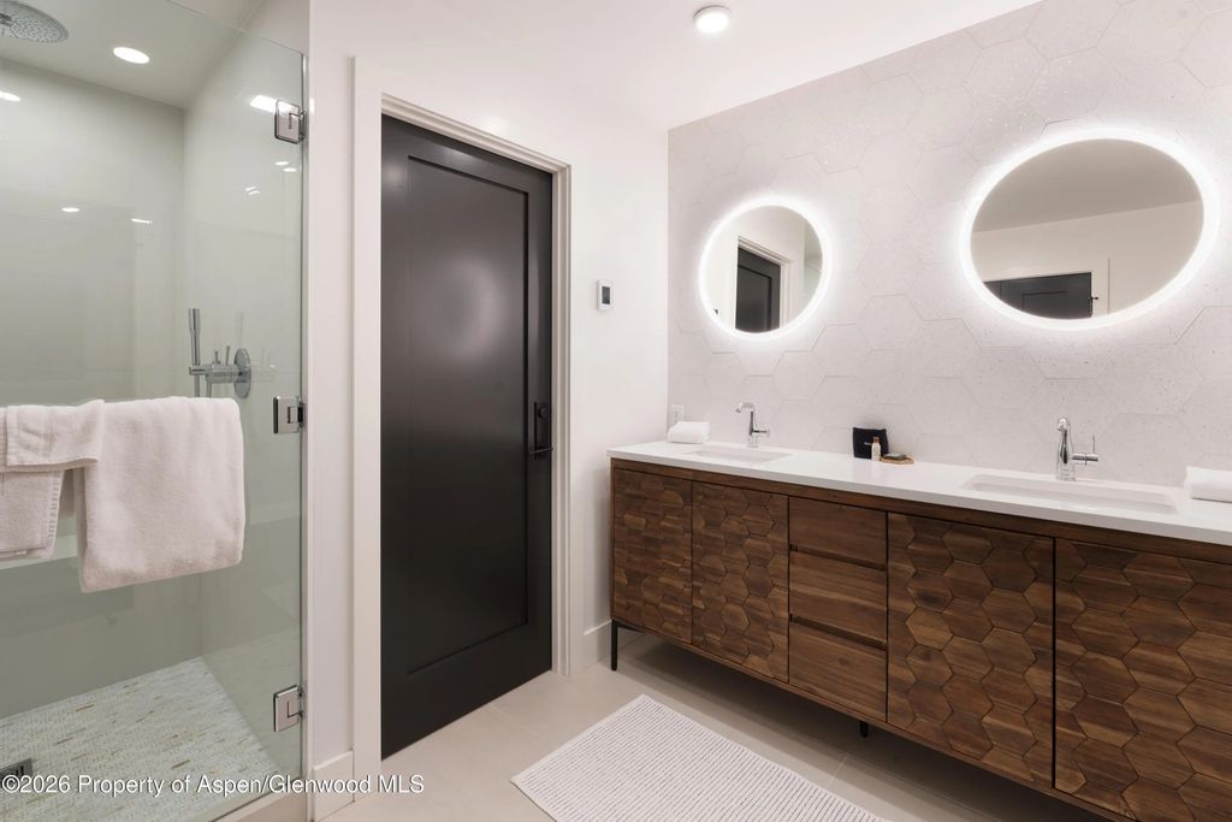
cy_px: 411
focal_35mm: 16
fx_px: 548
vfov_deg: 73.8
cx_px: 616
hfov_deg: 96.7
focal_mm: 16
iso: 200
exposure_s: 1/1.25
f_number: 11
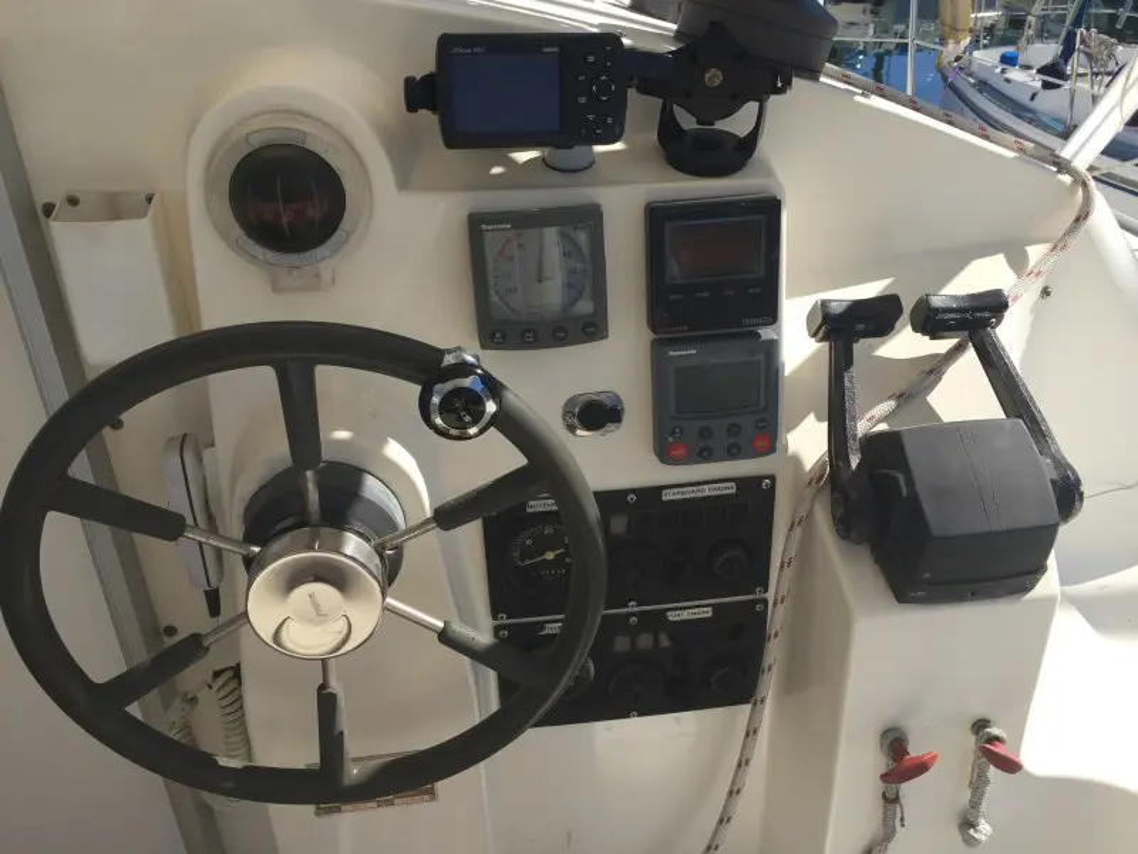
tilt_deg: -27.6
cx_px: 569
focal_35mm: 29
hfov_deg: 61.7
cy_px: 427
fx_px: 953
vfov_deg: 48.2
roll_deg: +1.6
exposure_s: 1/1721
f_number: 2.2
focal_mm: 4.15
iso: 32
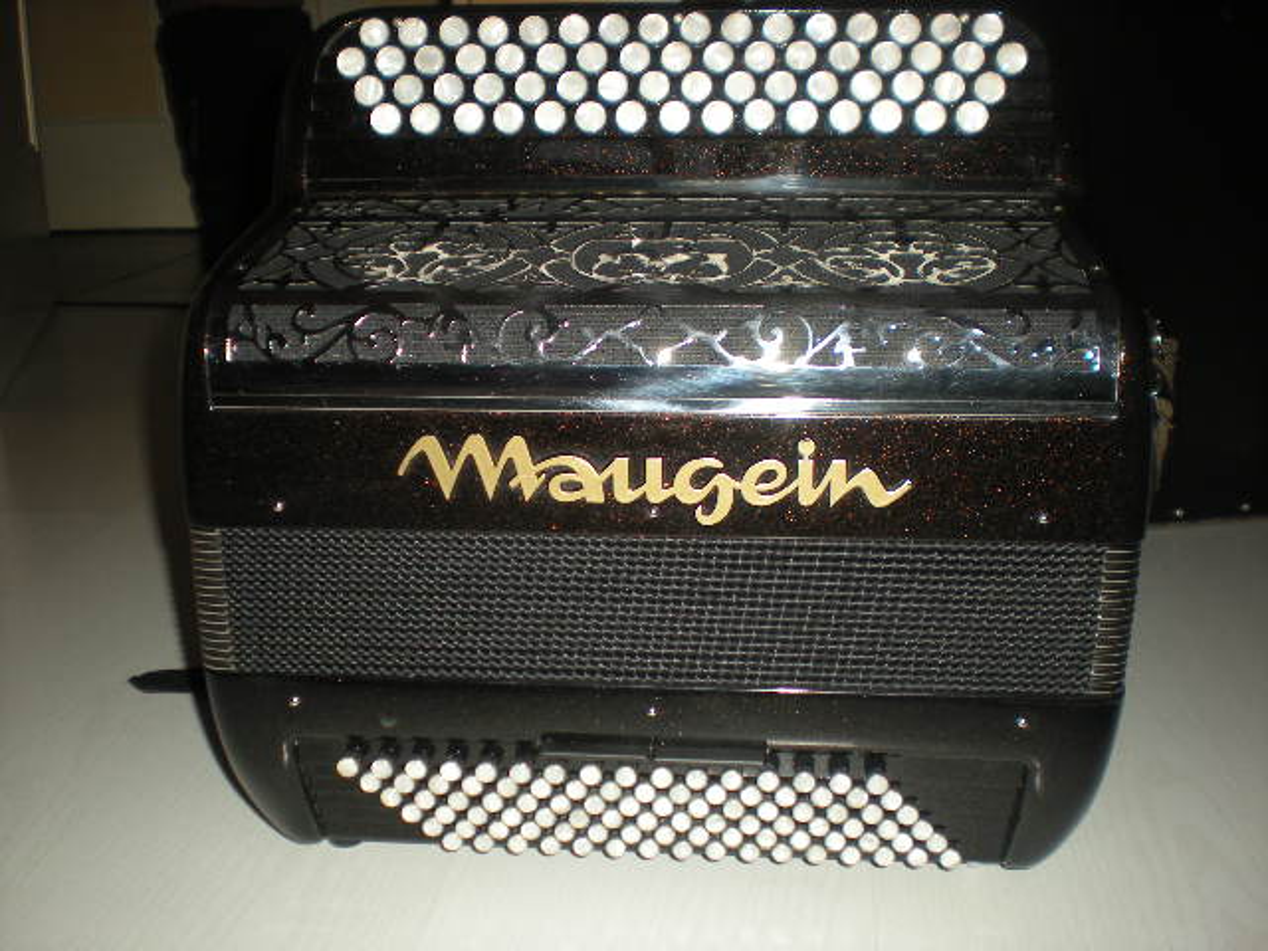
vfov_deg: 37.7
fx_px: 1392
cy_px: 476
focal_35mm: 38
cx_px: 634
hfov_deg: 49.0
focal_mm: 6.3
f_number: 3.1
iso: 64
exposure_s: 1/60
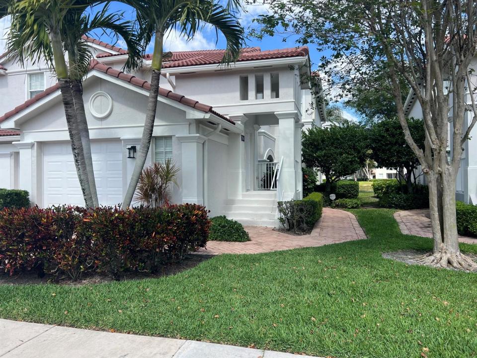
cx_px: 238
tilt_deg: +0.8
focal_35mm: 26
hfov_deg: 67.3
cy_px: 179
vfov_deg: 53.1
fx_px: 358
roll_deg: +0.5
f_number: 1.5
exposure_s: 1/2353
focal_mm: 5.7
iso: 50
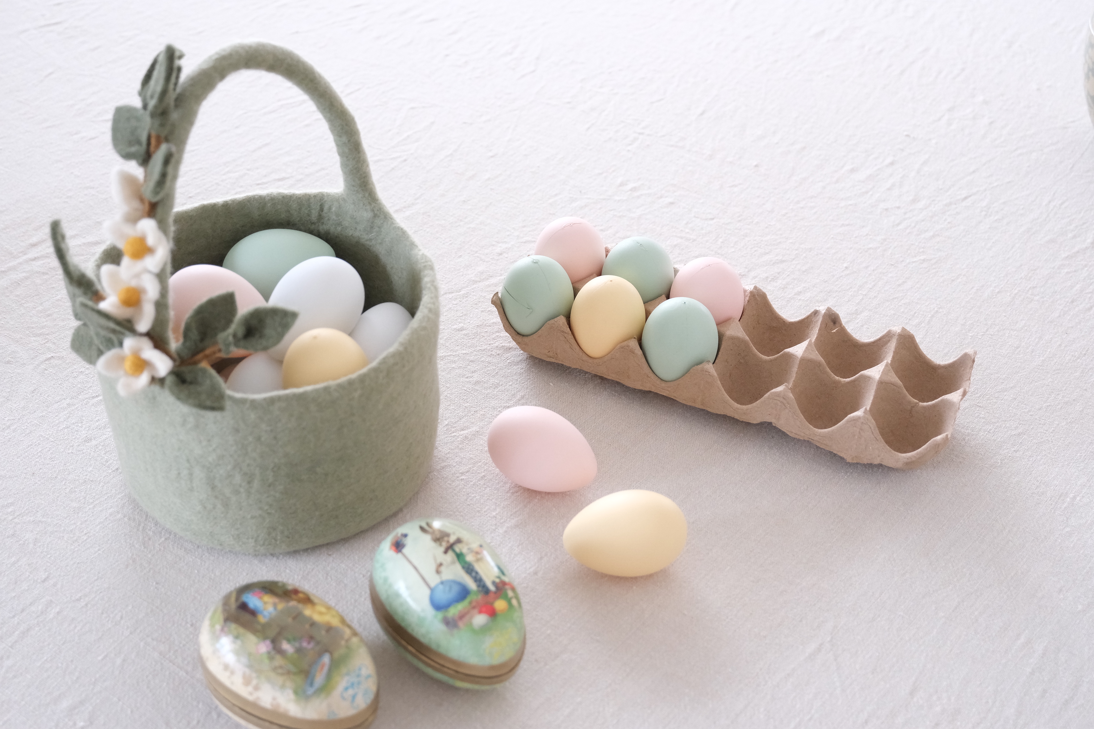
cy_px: 364
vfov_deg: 28.1
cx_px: 547
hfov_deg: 41.1
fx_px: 1459
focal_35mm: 48
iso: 2500
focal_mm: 32.3
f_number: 3.8
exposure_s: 1/100
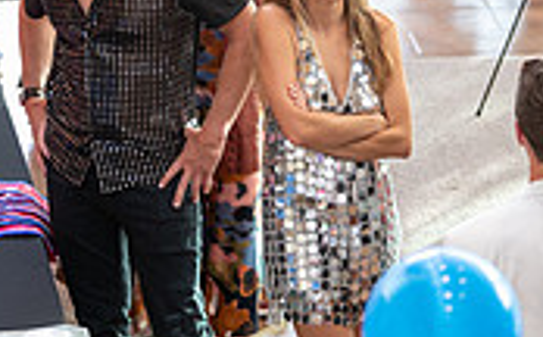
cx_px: 324
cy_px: 11
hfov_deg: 5.5
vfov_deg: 3.4
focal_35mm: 386
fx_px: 5701
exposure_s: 1/40
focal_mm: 110
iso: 200
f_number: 2.8
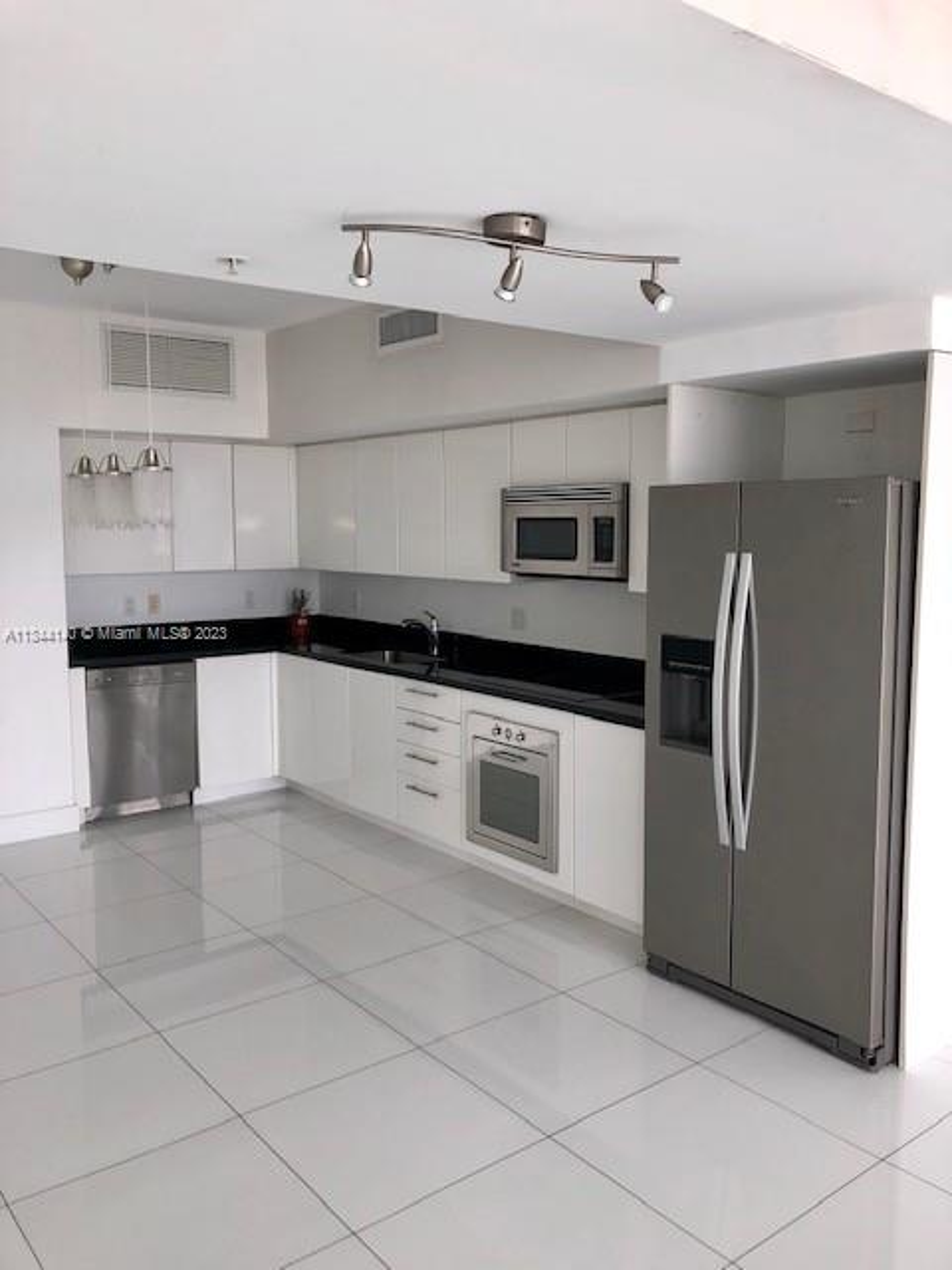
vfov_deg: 63.4
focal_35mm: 28
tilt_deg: -5.9
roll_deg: +0.0
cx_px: 476
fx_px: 1027
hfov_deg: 49.7
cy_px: 635
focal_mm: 3.99
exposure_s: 1/126
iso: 20
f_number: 1.8
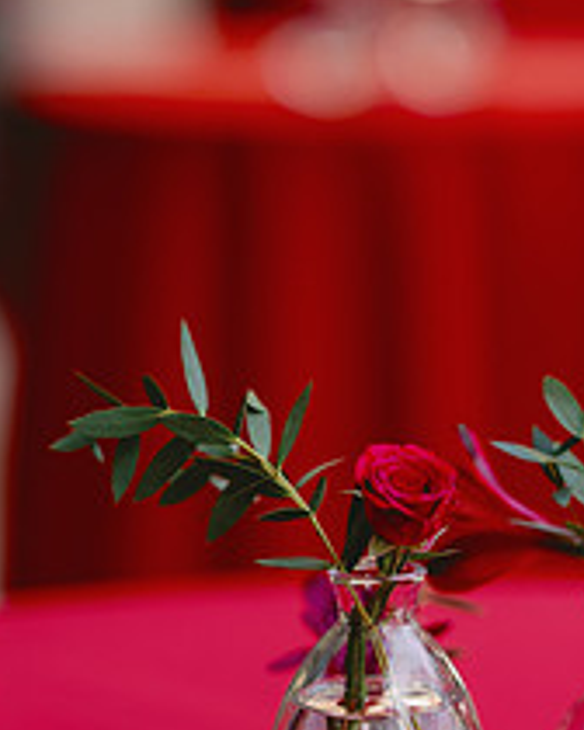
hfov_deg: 9.0
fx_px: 3694
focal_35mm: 171
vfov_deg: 11.3
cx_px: 448
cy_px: 511
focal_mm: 85
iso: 100
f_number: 2
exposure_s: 1/125
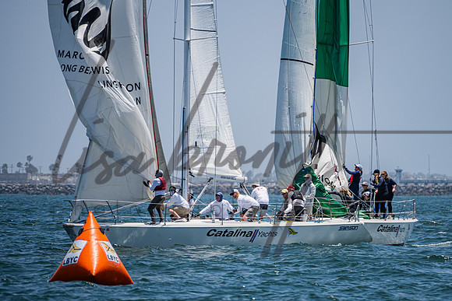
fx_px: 6757
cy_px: 171
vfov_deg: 2.6
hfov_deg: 3.8
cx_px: 288
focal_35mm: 538
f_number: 8
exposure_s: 1/2000
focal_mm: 400
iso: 400
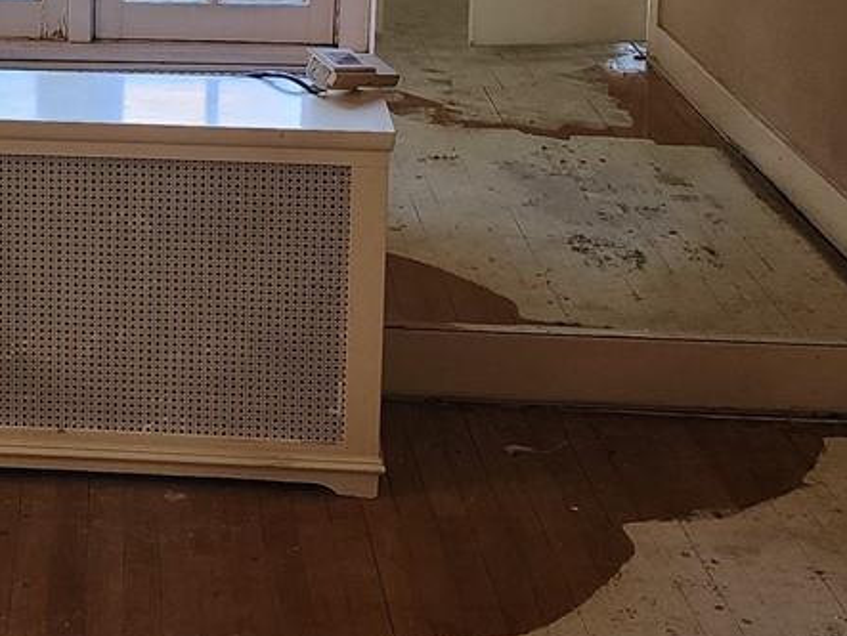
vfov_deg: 17.2
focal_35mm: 83
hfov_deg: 22.8
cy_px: -53
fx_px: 2033
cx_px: 57
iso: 250
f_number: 1.8
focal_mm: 6.4
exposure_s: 1/120
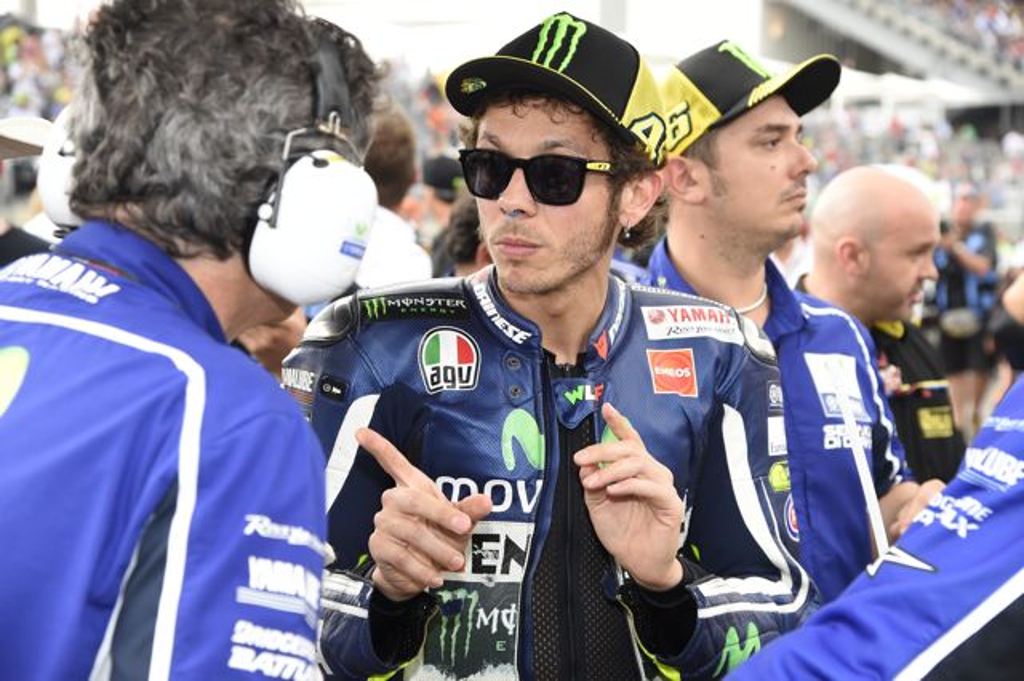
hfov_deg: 26.0
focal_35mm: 78
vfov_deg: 17.5
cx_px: 512
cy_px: 340
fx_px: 2217
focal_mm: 78
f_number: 5.6
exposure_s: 1/160
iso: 400
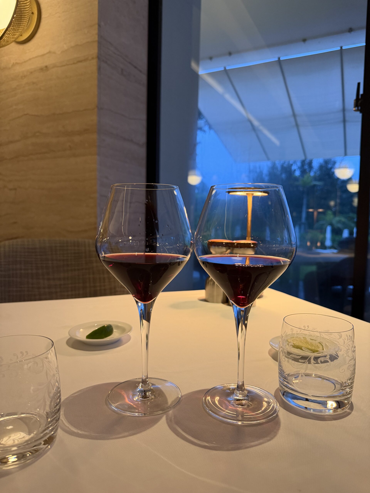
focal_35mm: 24
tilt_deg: -4.2
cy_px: 246
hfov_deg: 56.8
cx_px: 185
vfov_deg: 71.6
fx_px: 342
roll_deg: -1.4
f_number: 1.78
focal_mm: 6.76
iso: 320
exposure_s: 1/59
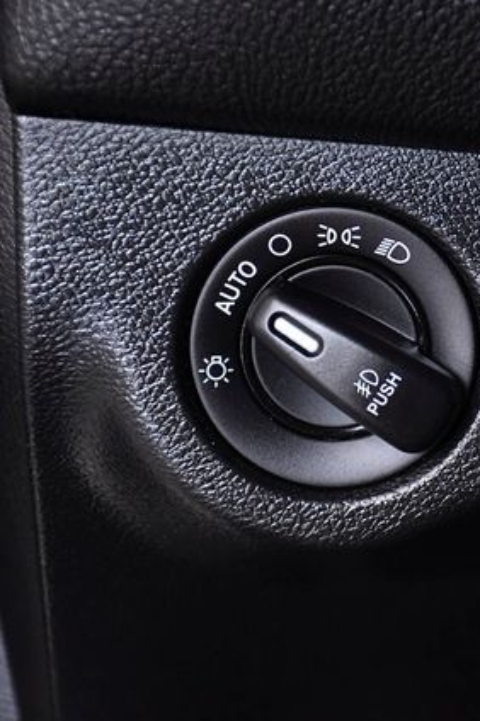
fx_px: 2724
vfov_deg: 15.1
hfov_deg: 10.0
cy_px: 360
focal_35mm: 136
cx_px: 517
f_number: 5
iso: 2500
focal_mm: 60
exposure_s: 1/250
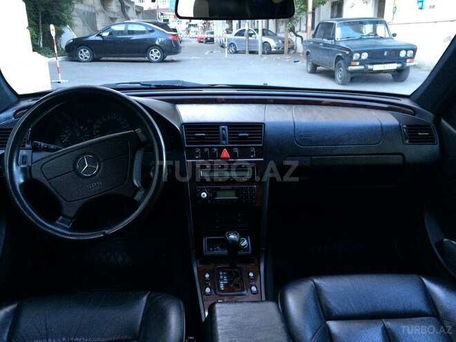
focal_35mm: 29
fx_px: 382
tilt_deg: -19.4
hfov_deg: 61.7
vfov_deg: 48.2
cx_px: 228
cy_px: 171
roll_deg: +1.8
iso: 160
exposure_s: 1/30
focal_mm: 4.15
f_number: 2.2
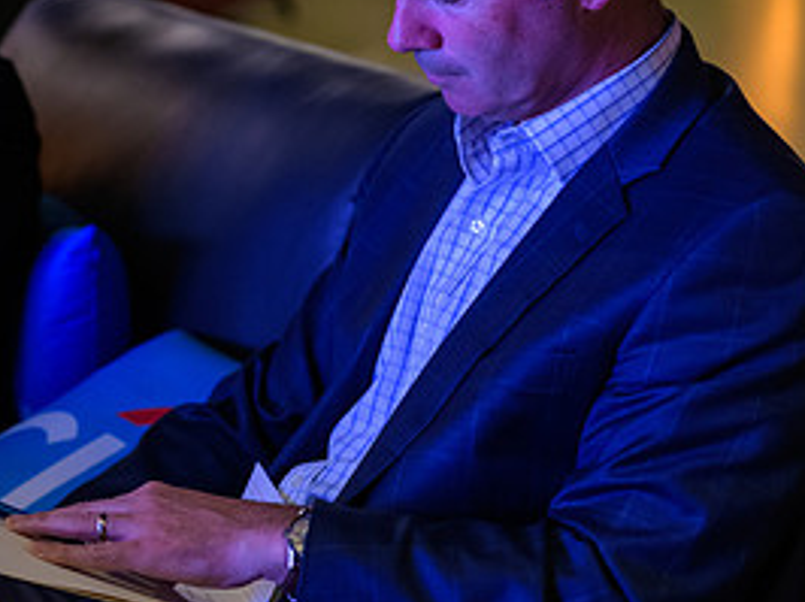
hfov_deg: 11.5
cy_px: 183
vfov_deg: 8.6
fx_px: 3996
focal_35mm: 172
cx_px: 291
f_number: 3.2
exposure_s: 1/60
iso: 1600
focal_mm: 82
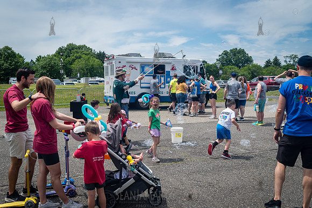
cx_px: 149
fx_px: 326
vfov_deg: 35.4
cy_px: 104
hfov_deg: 51.1
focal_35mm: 38
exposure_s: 1/1600
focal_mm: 35
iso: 200
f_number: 4.5
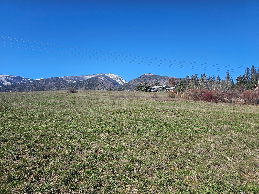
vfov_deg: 58.9
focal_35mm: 23
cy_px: 97
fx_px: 172
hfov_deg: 73.9
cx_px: 130
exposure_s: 1/887
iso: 10
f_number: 1.7
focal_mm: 6.3
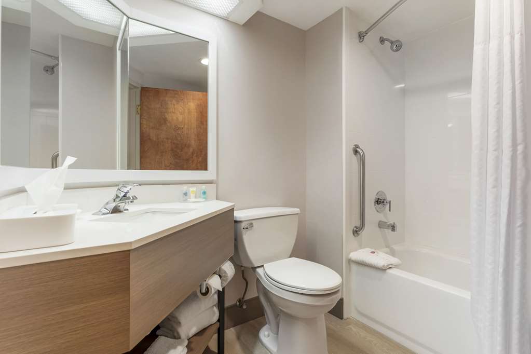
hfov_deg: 92.6
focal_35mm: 17
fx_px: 254
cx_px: 266
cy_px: 177
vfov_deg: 69.8
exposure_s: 1/2.5
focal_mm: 17.2
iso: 200
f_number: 8
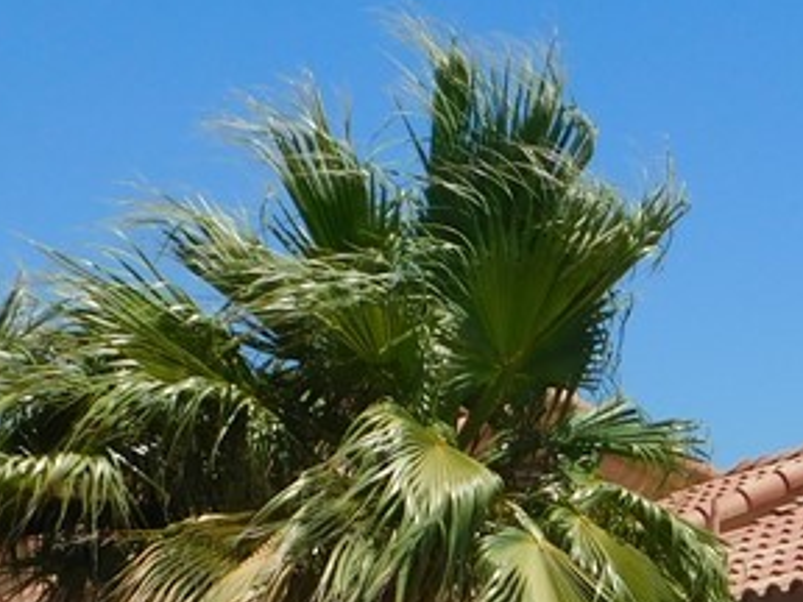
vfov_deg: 8.9
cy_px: 1020
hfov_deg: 12.3
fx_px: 3712
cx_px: 714
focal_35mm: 160
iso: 125
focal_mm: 8
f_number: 7.4
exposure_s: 1/500
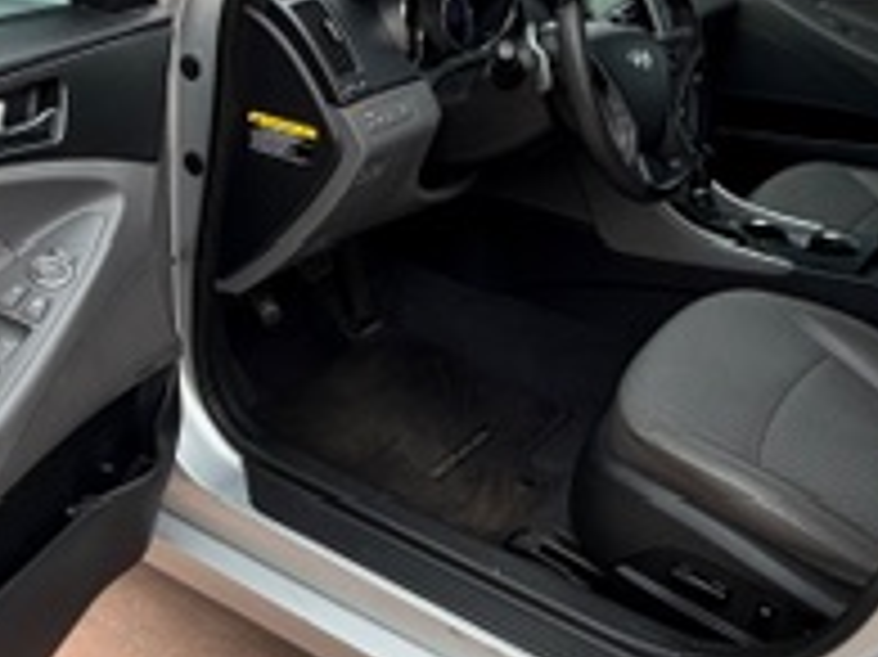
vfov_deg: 31.5
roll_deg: -1.9
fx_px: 1166
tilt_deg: -28.1
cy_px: 306
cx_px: 369
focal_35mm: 46
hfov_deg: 41.1
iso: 50
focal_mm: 2.22
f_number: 2.2
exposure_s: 1/162
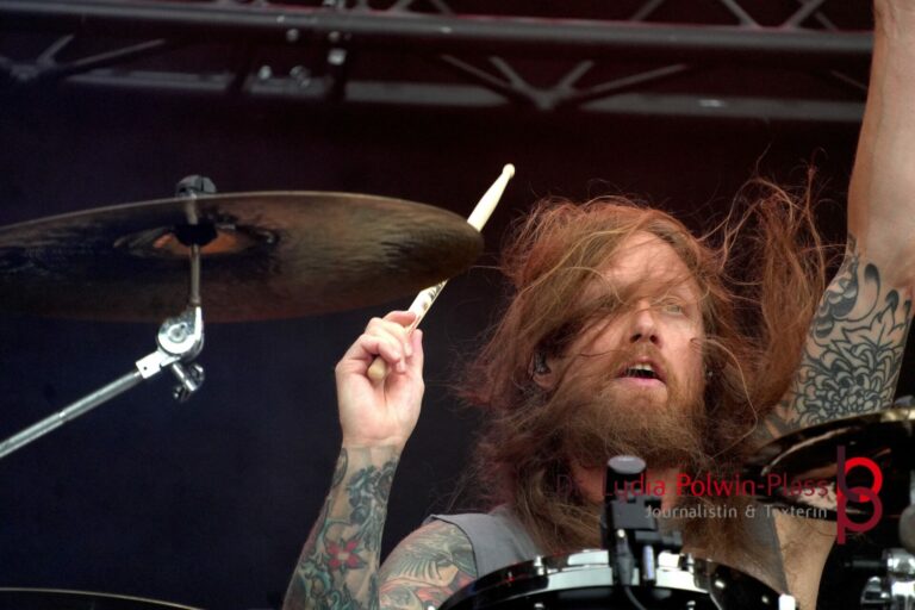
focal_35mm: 450
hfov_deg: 4.6
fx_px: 11437
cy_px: 305
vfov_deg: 3.1
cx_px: 458
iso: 1600
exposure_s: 1/500
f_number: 6.3
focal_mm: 300
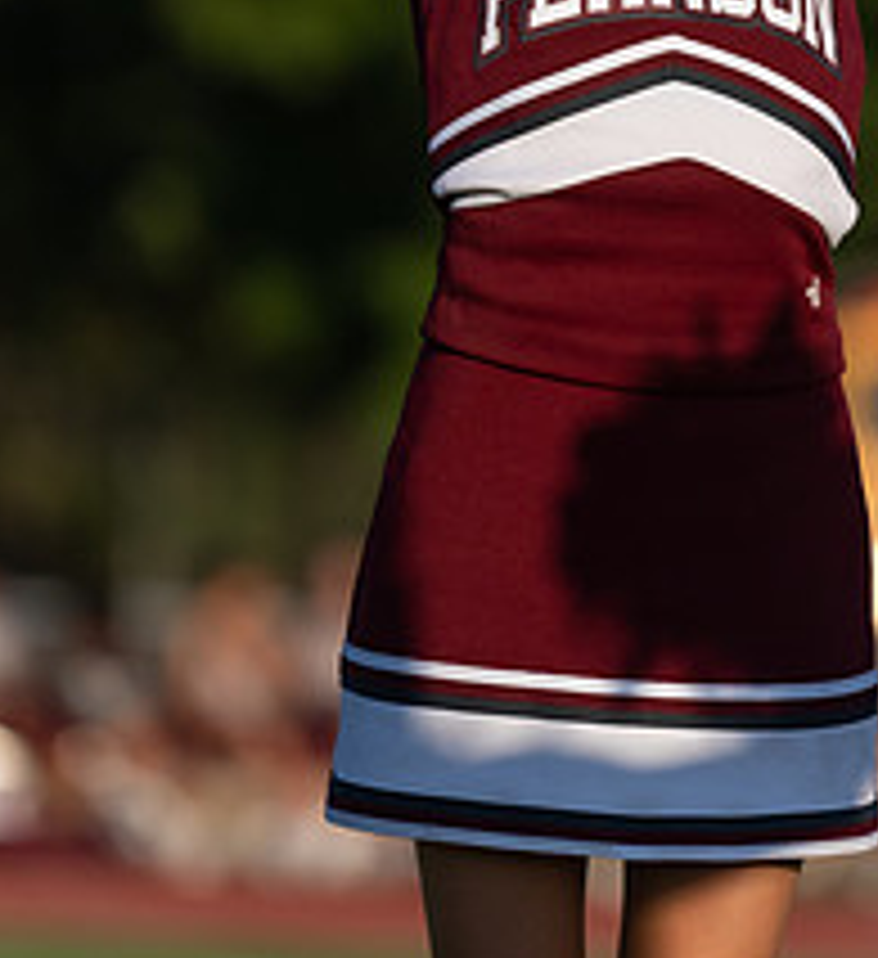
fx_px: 16978
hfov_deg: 3.0
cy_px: 24
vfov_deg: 3.2
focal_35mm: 565
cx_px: 550
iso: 100
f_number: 2.8
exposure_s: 1/2000
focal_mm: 200
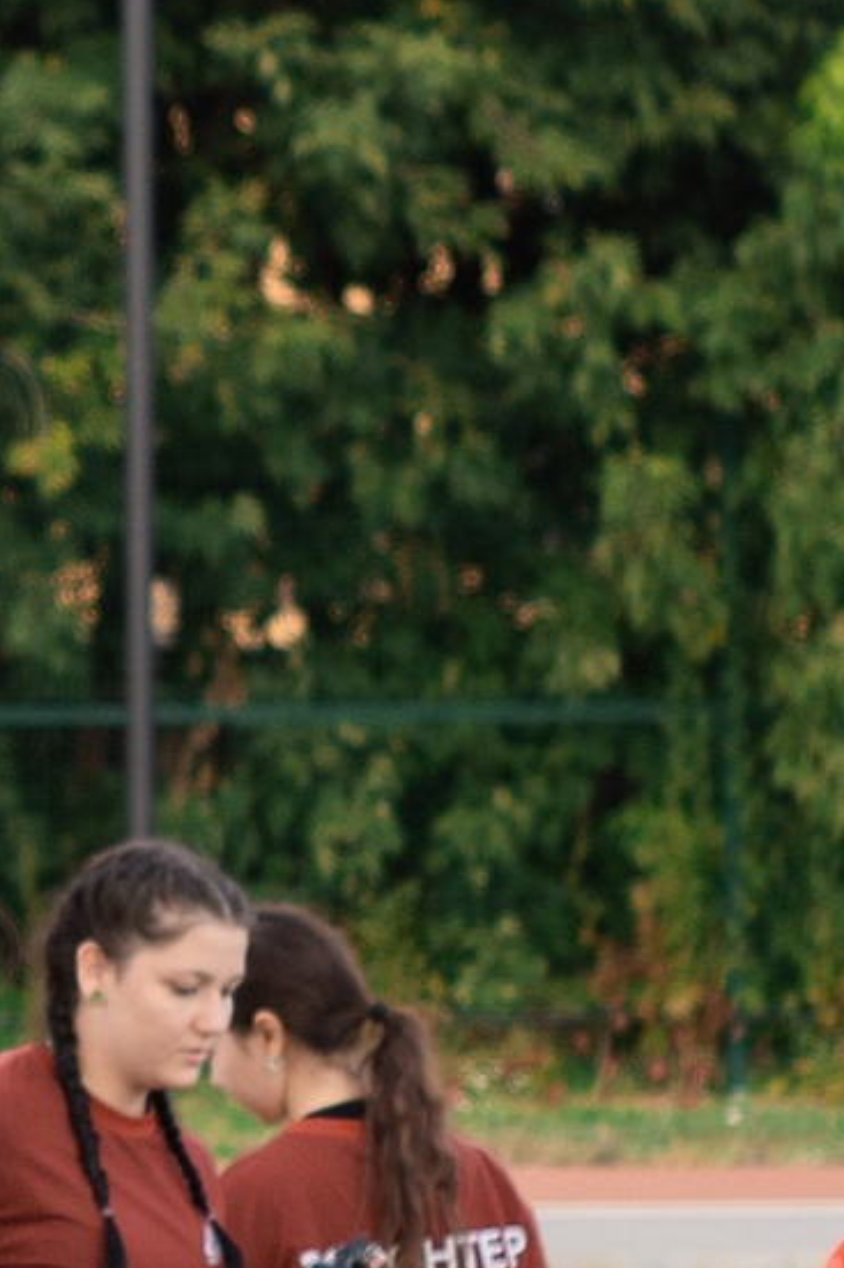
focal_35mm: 244
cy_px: 504
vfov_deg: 8.4
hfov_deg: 5.5
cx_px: -849
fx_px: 8585
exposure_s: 1/640
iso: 100
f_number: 2.2
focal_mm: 35
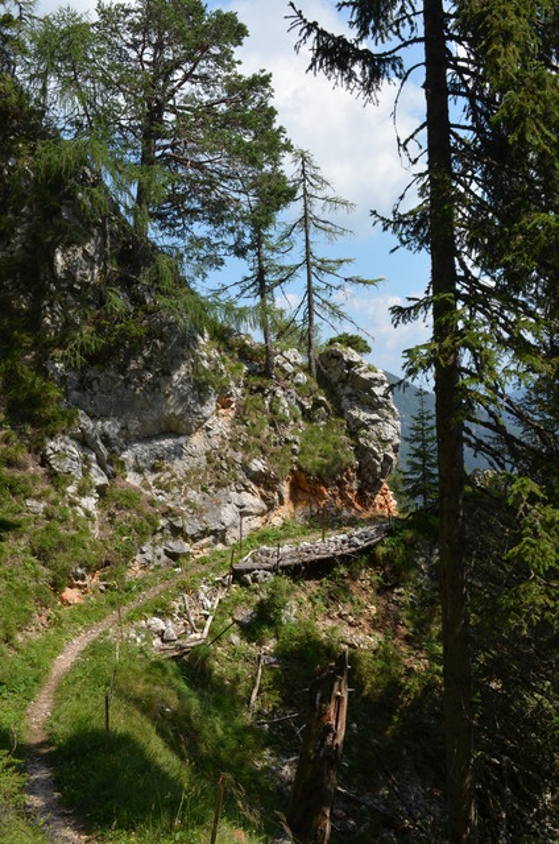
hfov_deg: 34.1
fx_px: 912
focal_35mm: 39
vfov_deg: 49.6
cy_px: 422
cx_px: 280
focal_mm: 26
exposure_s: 1/500
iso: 500
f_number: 11
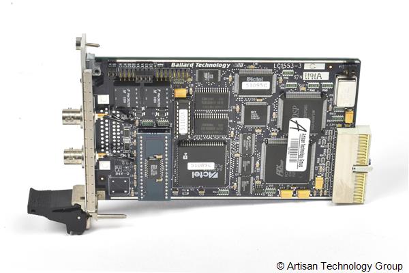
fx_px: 937
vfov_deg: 16.6
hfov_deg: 24.6
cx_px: 204
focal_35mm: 82
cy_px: 136
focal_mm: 55
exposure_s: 1/200
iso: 200
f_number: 13
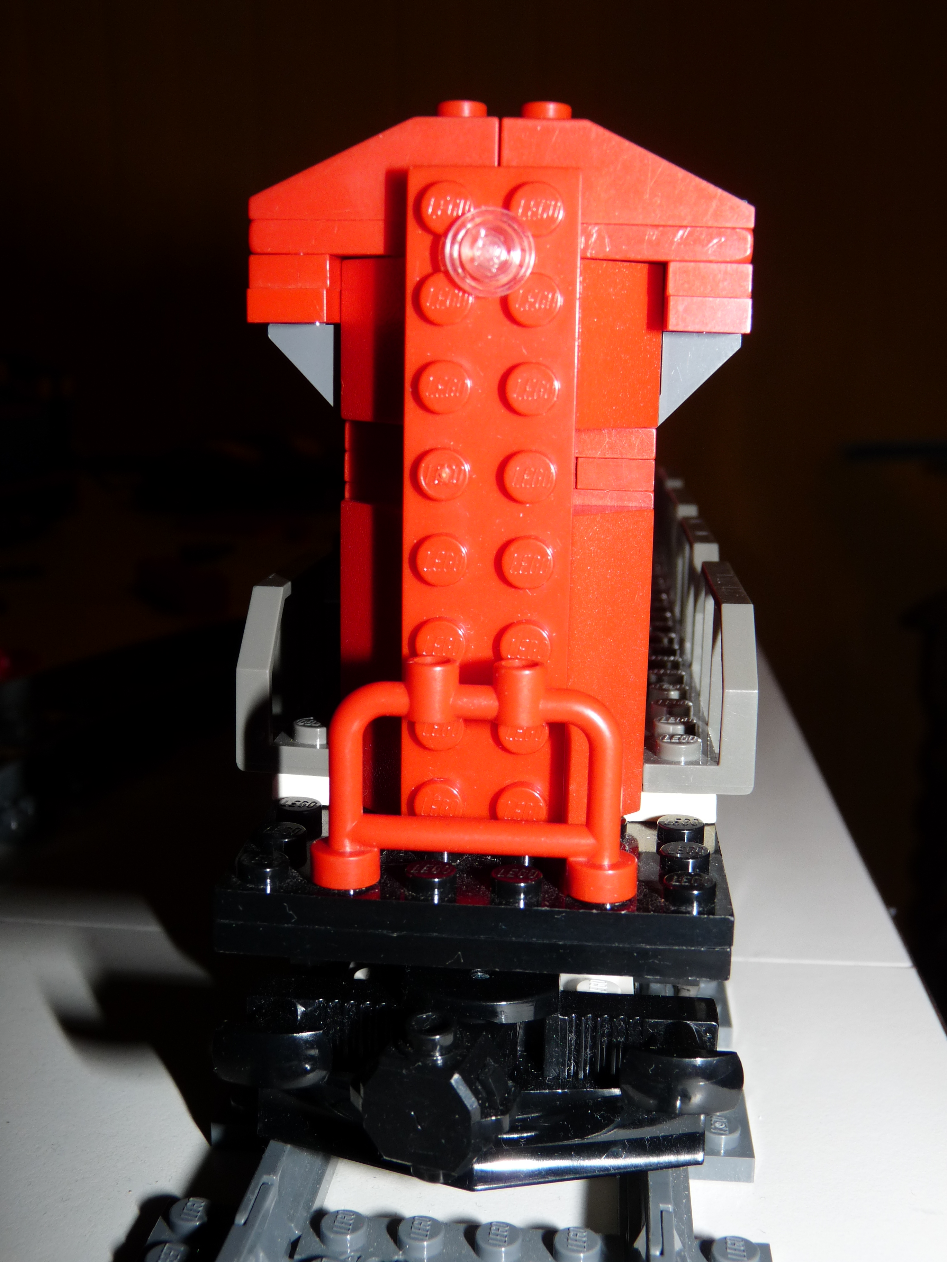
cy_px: 631
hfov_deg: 37.7
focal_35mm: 38
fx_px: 1386
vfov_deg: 49.0
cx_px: 474
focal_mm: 6.8
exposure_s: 1/60
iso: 100
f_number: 4
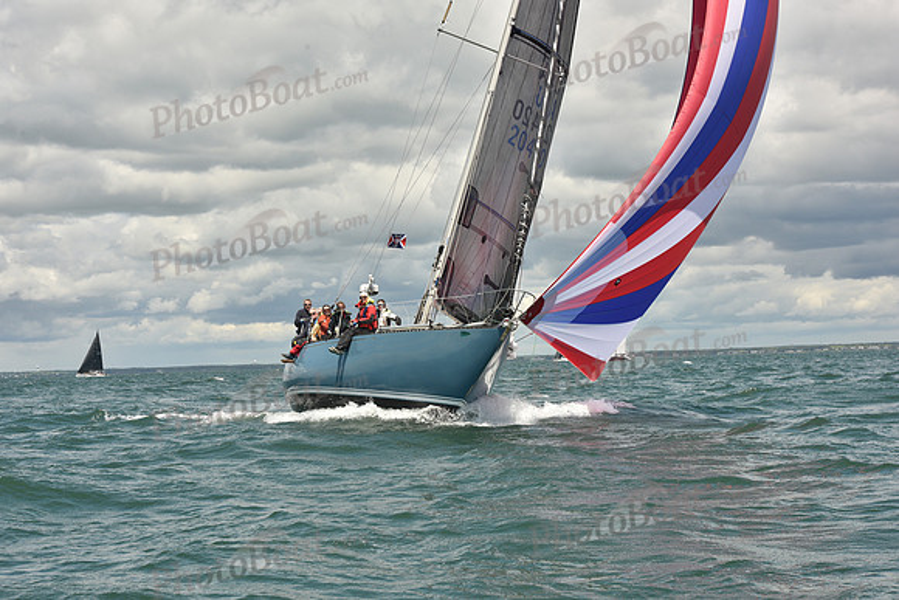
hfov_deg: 26.0
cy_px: 300
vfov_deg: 17.5
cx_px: 450
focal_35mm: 78
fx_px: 1948
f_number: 11
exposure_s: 1/800
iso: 320
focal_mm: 78
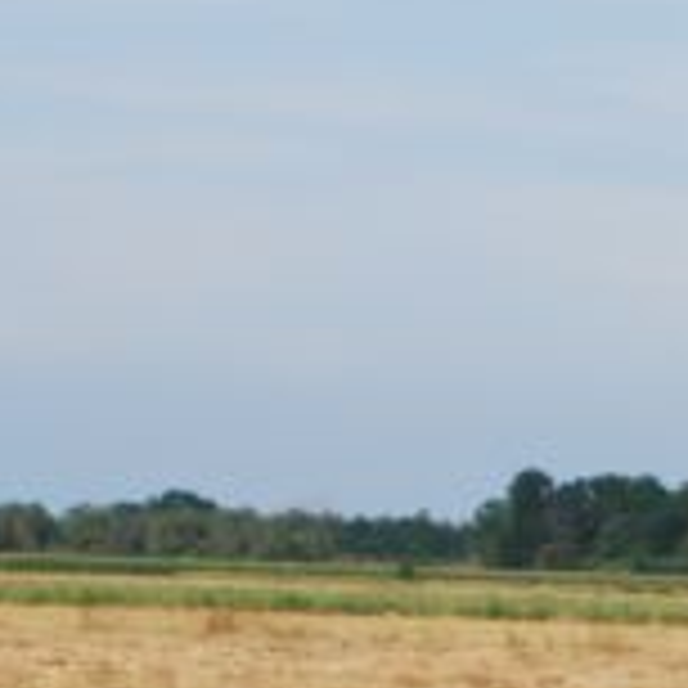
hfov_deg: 4.7
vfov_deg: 4.8
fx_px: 8258
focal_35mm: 367
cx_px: 1205
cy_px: 598
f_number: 7.1
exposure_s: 1/200
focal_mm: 55
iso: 100
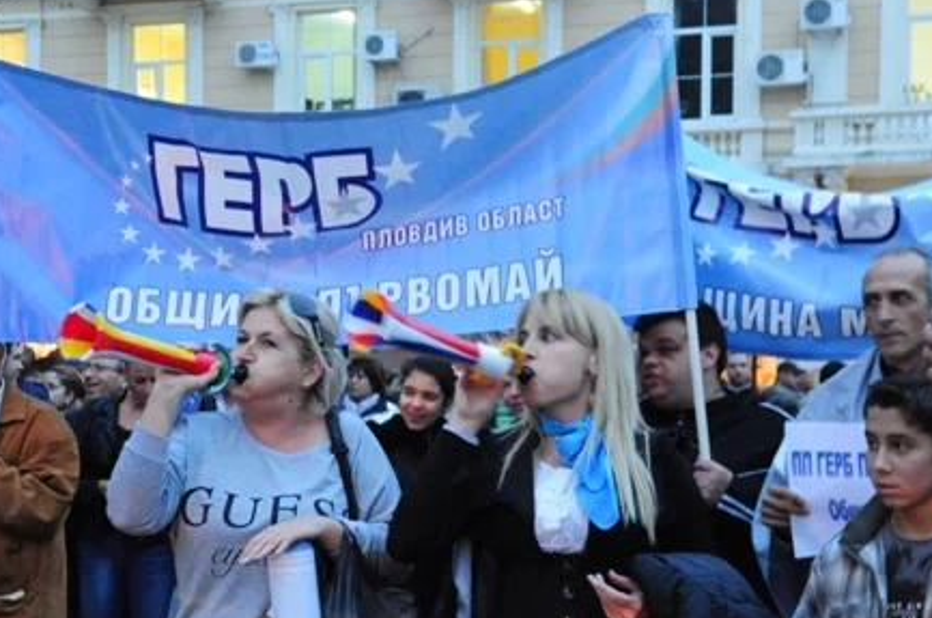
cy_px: 361
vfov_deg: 19.1
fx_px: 1835
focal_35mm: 71
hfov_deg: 28.4
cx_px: 366
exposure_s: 1/25
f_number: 4.2
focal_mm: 32
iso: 3200
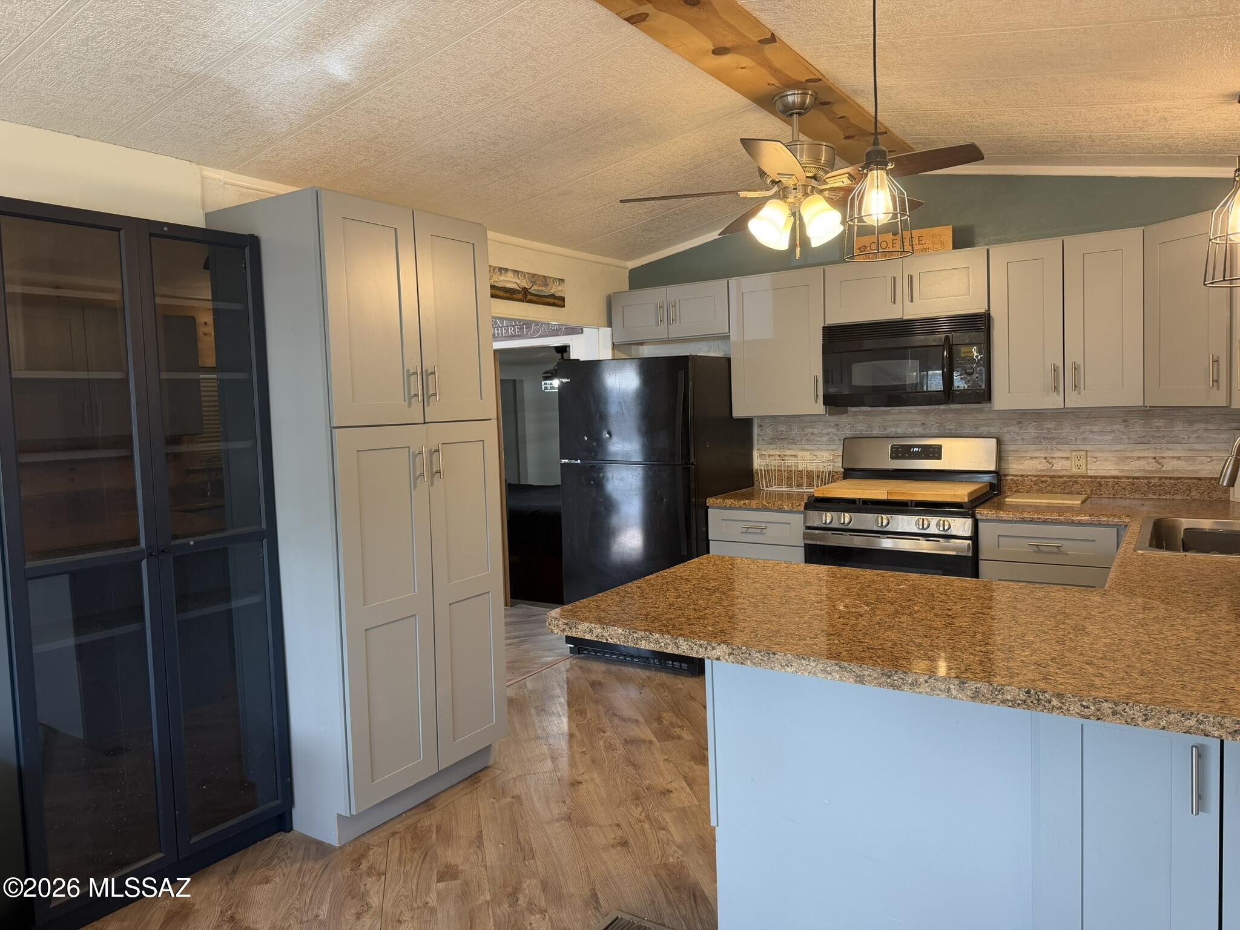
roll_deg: +3.1
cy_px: 465
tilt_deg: -3.0
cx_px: 620
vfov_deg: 56.8
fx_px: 860
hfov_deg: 71.6
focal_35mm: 24
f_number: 1.78
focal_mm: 6.76
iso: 160
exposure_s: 1/60
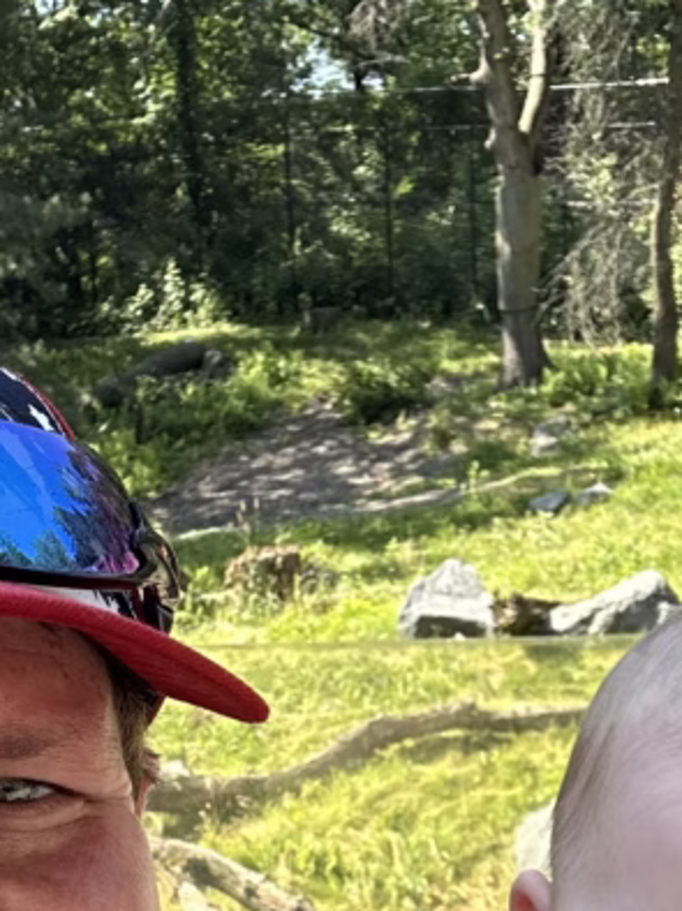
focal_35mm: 78
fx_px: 2051
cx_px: 259
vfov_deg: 24.4
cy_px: 793
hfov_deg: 18.8
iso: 25
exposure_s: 1/148
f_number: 1.9
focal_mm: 2.69
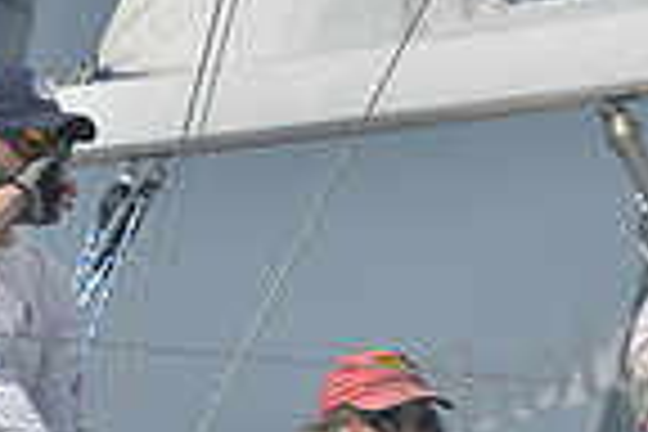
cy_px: 632
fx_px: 19546
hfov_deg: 1.9
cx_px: 158
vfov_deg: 1.3
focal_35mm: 1086
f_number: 10
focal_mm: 270
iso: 280
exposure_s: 1/1000
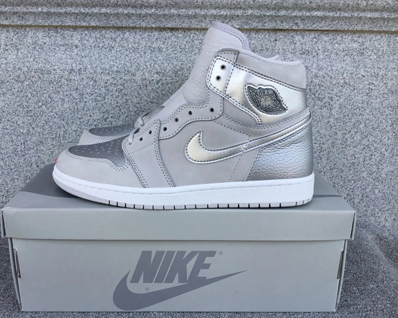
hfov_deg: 54.2
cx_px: 185
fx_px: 389
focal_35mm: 33
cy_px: 161
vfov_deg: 44.5
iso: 25
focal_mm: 3.3
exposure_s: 1/482
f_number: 2.4
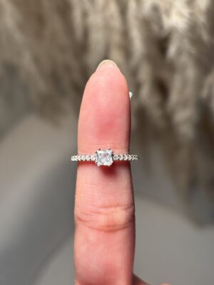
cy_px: 142
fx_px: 429
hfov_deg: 28.0
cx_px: 107
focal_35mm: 52
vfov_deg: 36.8
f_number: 1.6
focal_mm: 5.96
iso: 50
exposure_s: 1/71
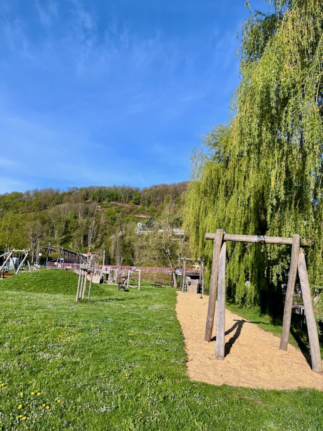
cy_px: 216
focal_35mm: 26
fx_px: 323
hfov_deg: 53.1
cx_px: 162
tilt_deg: +10.5
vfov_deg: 67.3
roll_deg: -4.4
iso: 50
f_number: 1.6
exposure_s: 1/2688
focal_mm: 5.1
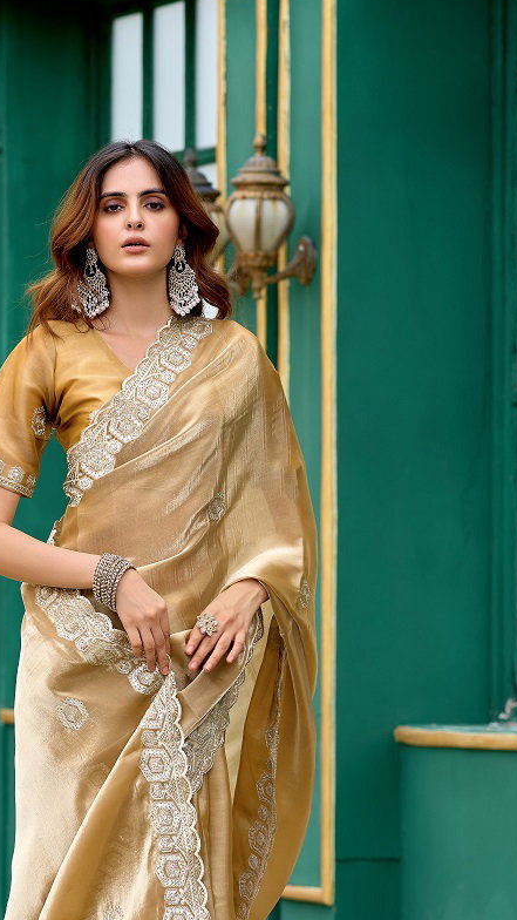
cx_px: 150
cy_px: 689
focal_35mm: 135
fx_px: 3290
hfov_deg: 9.0
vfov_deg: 15.8
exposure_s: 1/250
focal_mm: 85
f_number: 4
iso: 100
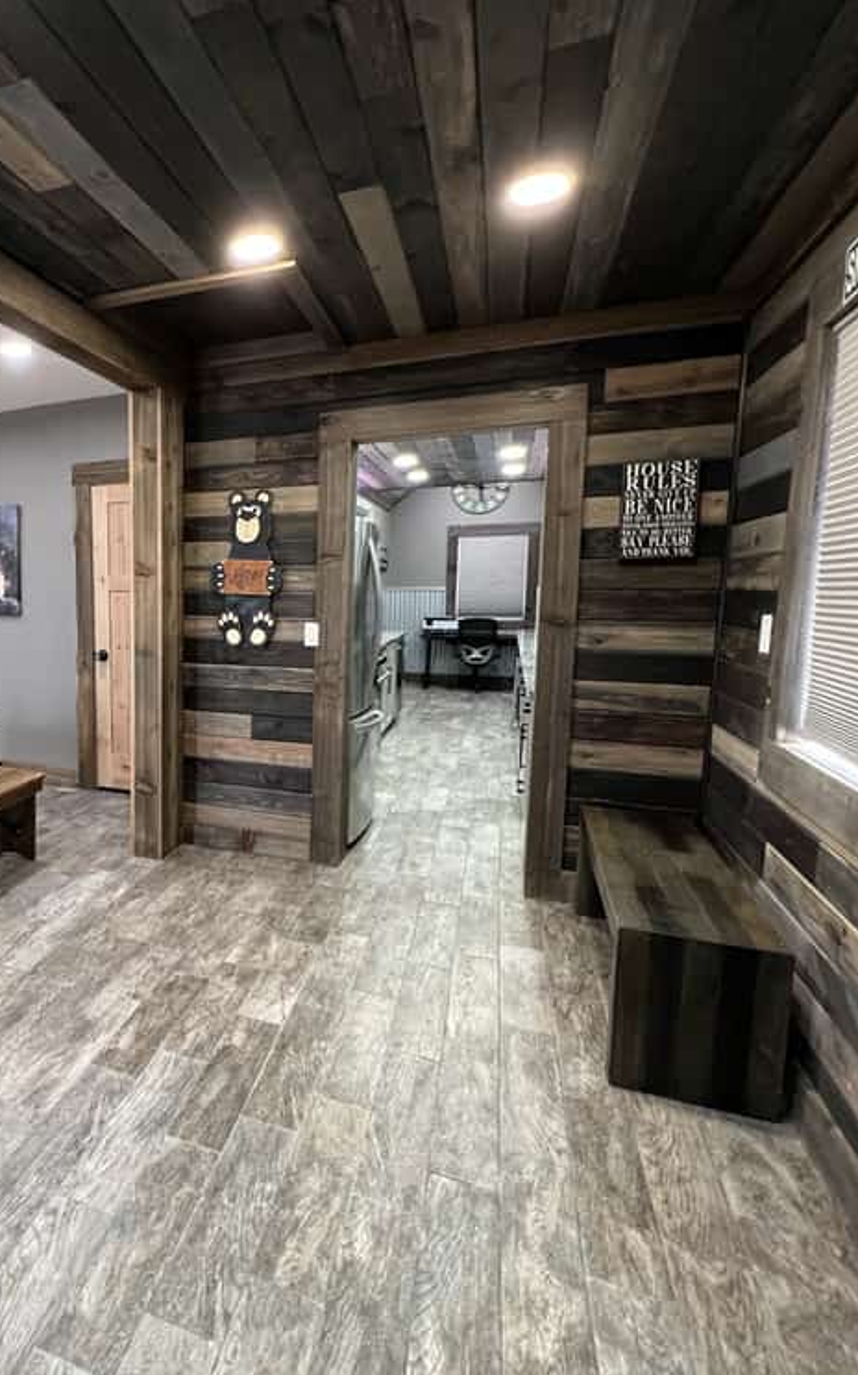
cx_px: 135
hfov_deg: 56.2
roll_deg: +0.2
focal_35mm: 19
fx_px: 711
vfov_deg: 88.0
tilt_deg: -8.1
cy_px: 679
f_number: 1.8
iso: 320
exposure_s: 1/60
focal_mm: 1.57
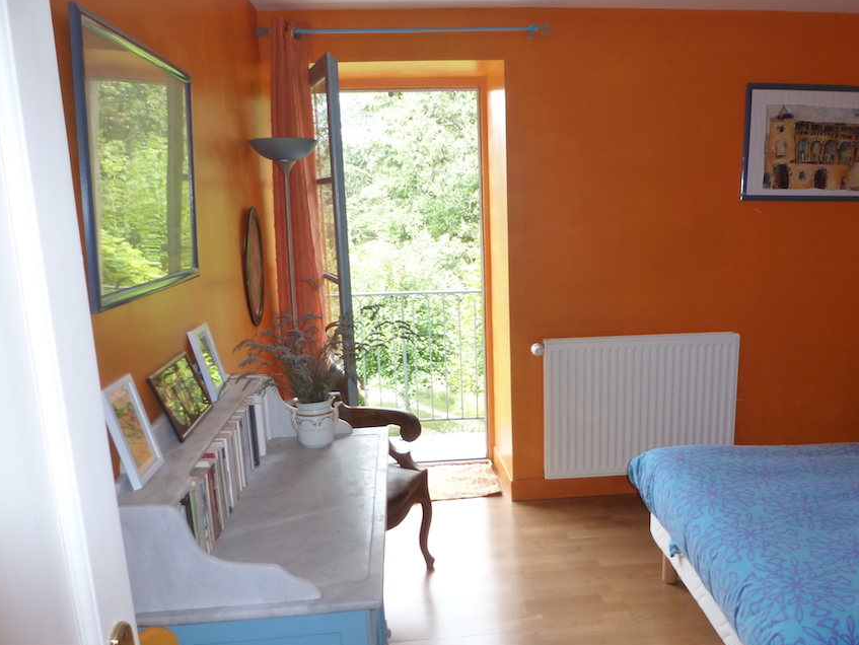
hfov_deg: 61.3
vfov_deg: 48.2
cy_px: 352
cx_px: 494
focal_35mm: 29
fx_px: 720
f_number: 3.3
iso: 200
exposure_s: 1/60
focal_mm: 4.3
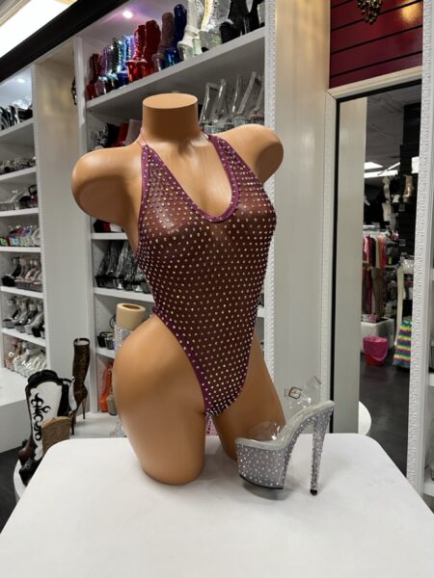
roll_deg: -0.4
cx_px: 217
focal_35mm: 26
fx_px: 435
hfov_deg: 53.1
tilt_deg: -7.4
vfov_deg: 67.3
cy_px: 289
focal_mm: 5.1
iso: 100
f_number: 1.6
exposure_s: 1/60
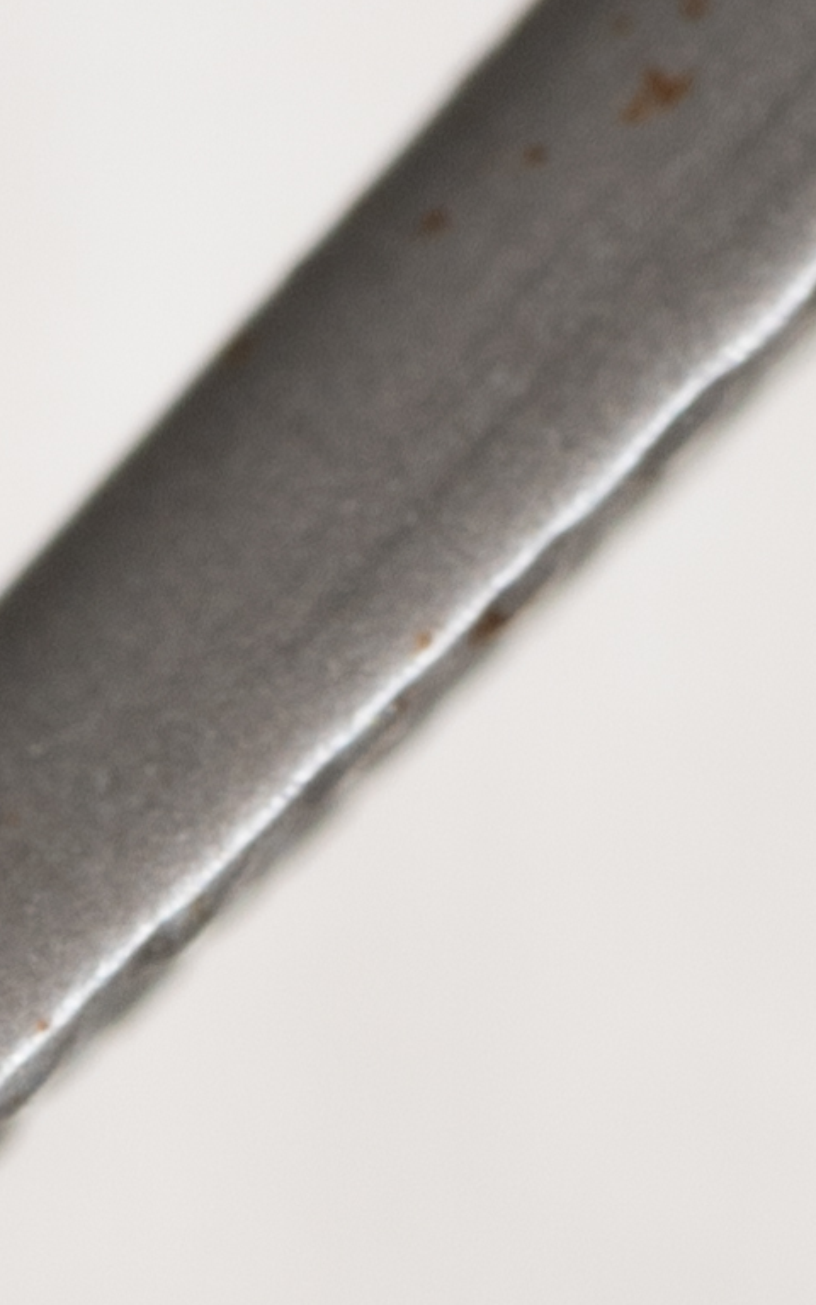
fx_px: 25512
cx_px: -250
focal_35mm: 717
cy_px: 3135
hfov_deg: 1.8
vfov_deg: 2.9
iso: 100
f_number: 8
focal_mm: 90
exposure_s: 1/2.5
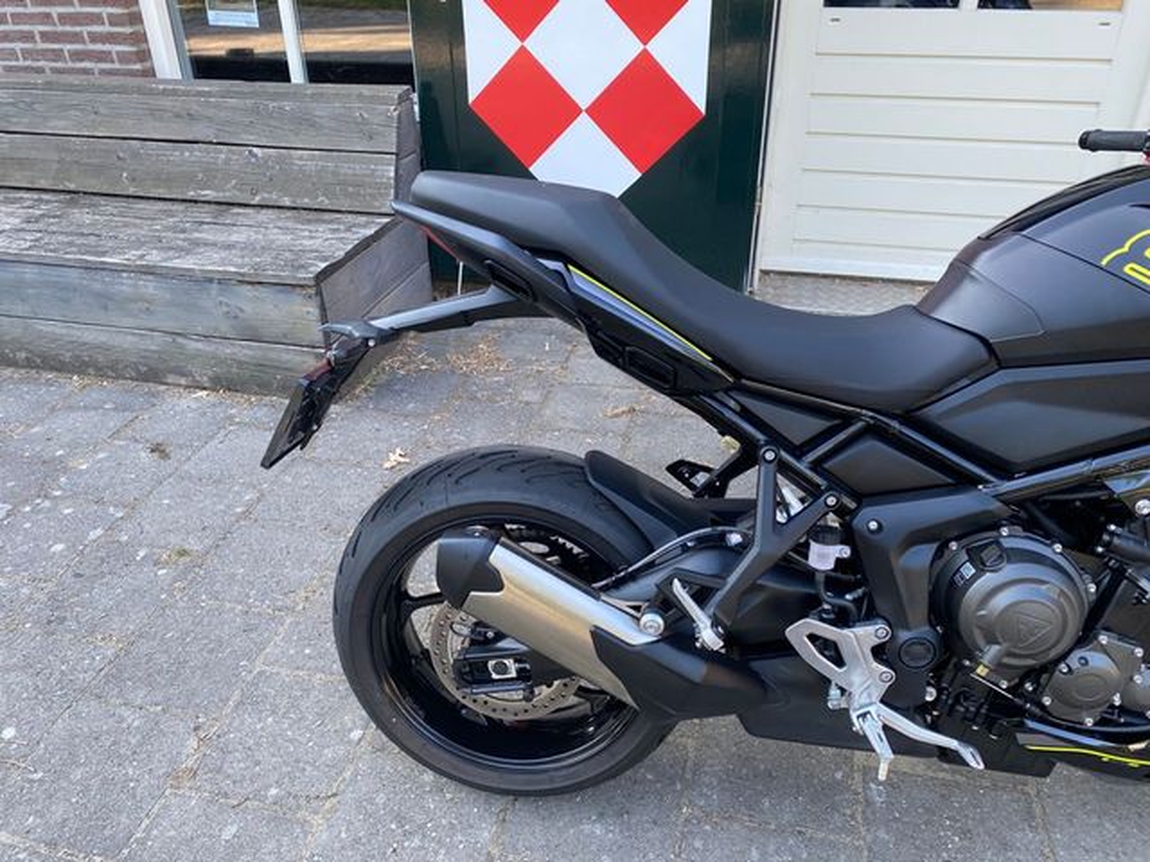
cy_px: 431
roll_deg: -2.3
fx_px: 864
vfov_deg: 53.1
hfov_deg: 67.3
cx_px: 575
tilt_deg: -28.1
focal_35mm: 26
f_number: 1.8
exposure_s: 1/122
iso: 50
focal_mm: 4.25
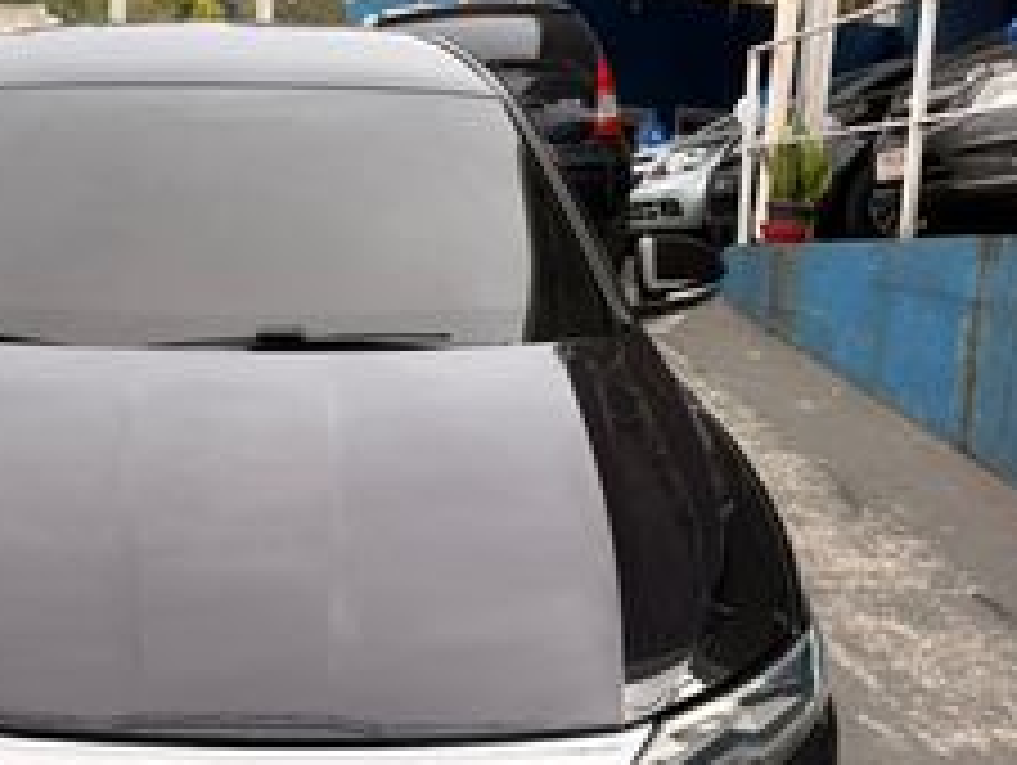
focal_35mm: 50
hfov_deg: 36.5
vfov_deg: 28.4
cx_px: 162
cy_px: 639
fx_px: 1471
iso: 80
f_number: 1.78
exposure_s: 1/1018
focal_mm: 6.76
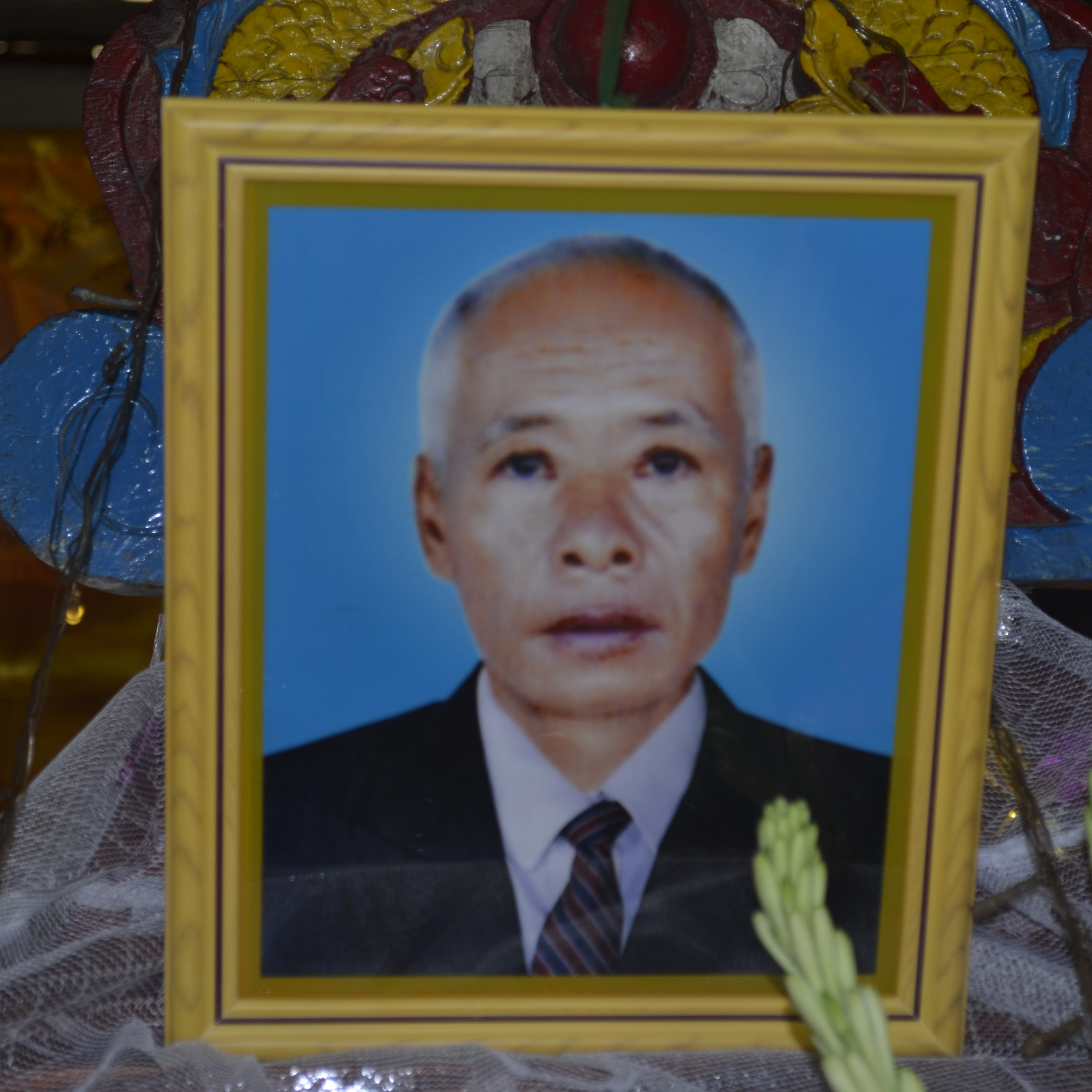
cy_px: 545
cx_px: 611
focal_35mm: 93
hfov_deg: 18.7
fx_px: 3319
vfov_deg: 18.7
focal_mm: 48
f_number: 5.6
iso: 200
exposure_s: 1/30
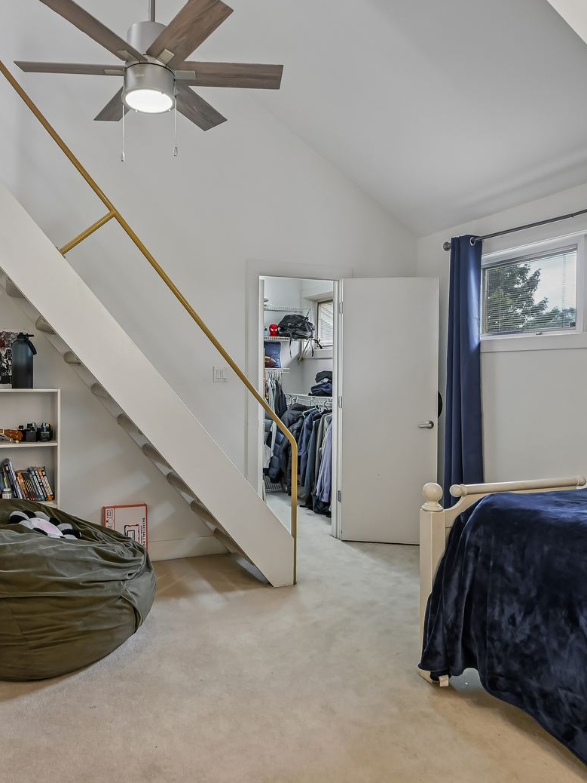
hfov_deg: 56.2
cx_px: 220
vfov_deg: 71.6
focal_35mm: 24
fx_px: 542
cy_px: 392
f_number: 13
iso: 400
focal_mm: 16
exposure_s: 1/3.33
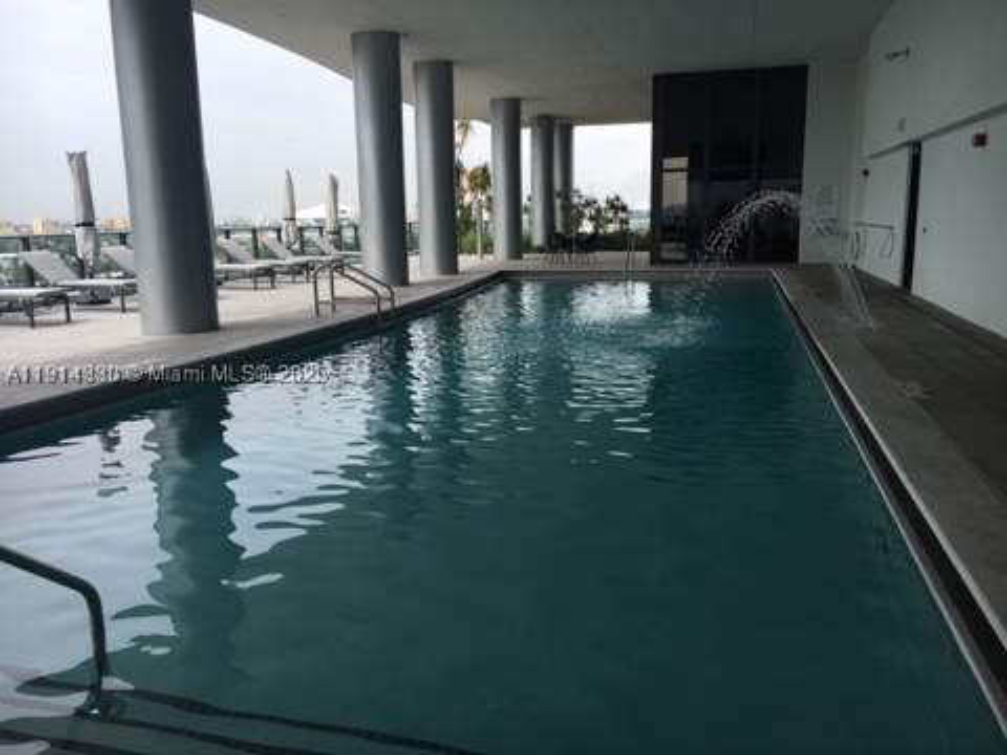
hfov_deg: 61.7
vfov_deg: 48.2
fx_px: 844
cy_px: 378
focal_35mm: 29
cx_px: 504
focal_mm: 4.15
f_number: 2.2
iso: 25
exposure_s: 1/1026
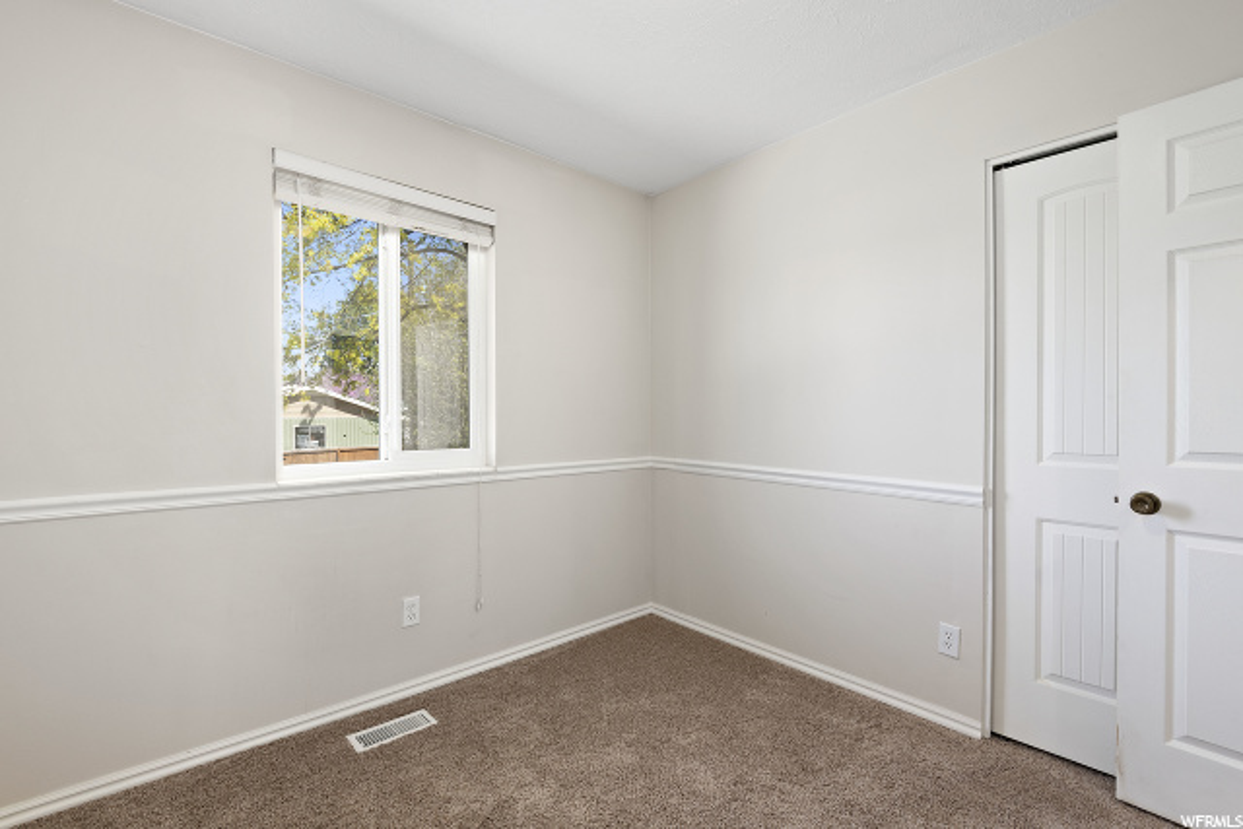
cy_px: 414
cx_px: 622
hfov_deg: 96.7
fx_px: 553
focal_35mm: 16
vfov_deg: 73.8
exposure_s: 1/2.5
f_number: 11
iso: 200
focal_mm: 16
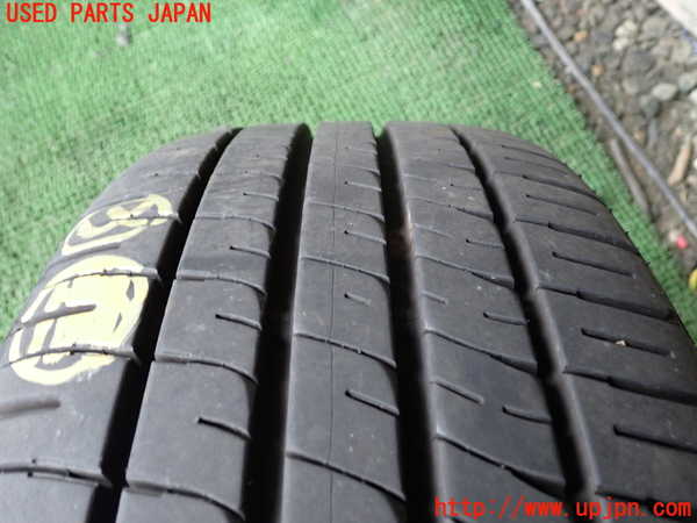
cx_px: 348
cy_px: 262
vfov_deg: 46.8
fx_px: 604
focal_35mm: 30
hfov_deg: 60.0
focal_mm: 5.4
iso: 250
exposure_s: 1/30
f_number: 2.3
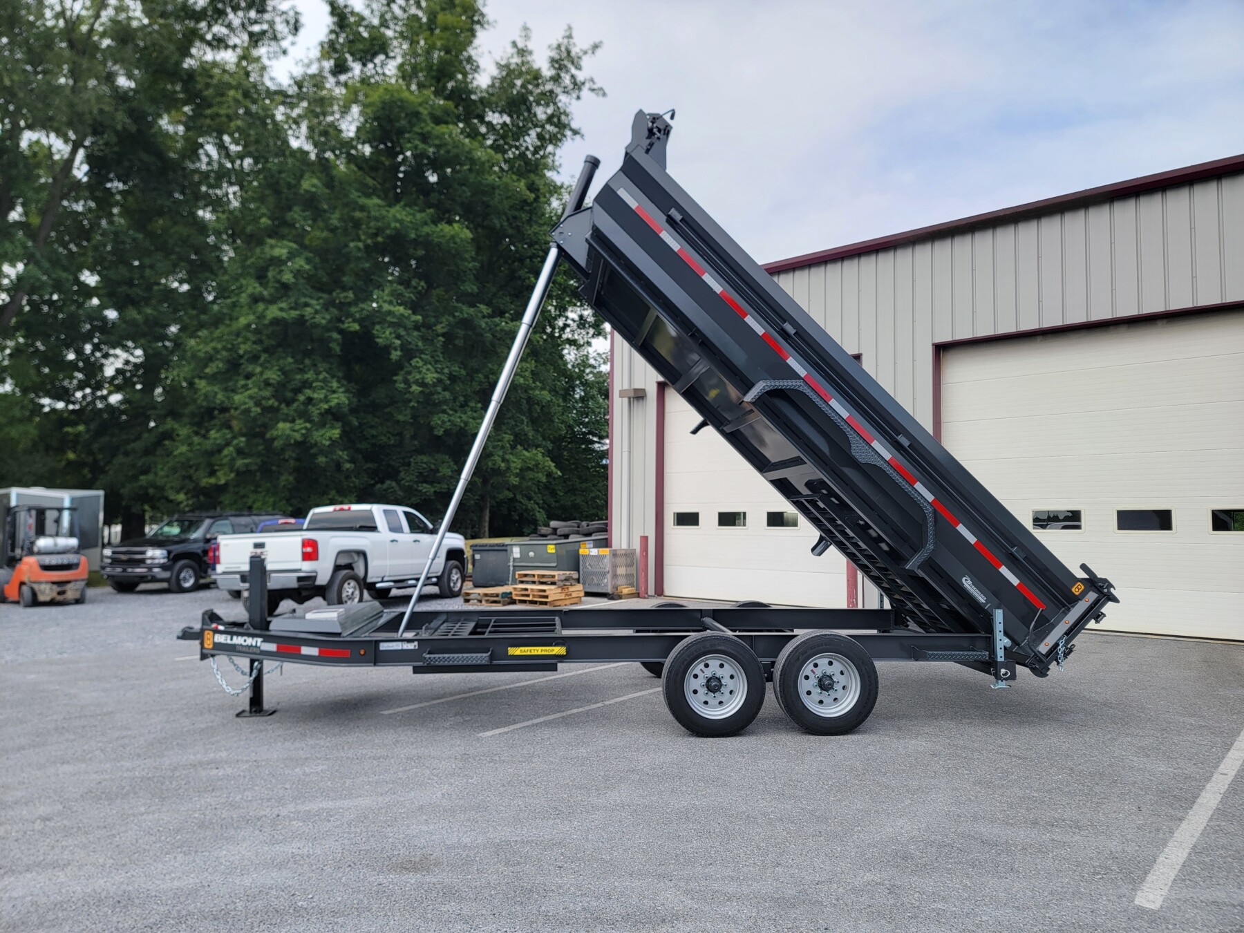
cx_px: 622
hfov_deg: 71.6
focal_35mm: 24
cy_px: 466
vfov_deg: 56.8
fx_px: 862
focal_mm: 6.7
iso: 16
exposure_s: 1/432
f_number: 1.8
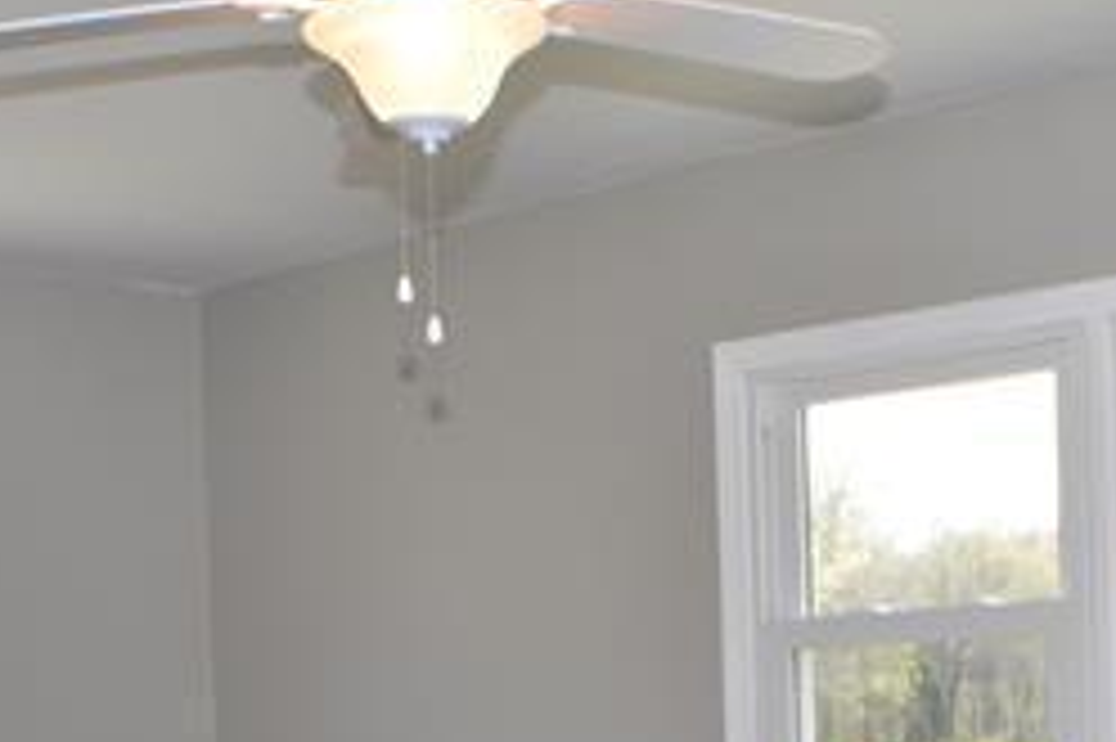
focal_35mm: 93
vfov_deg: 14.2
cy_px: 897
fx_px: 2881
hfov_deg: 21.7
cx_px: 828
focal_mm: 24
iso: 360
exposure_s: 1/125
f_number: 5.6
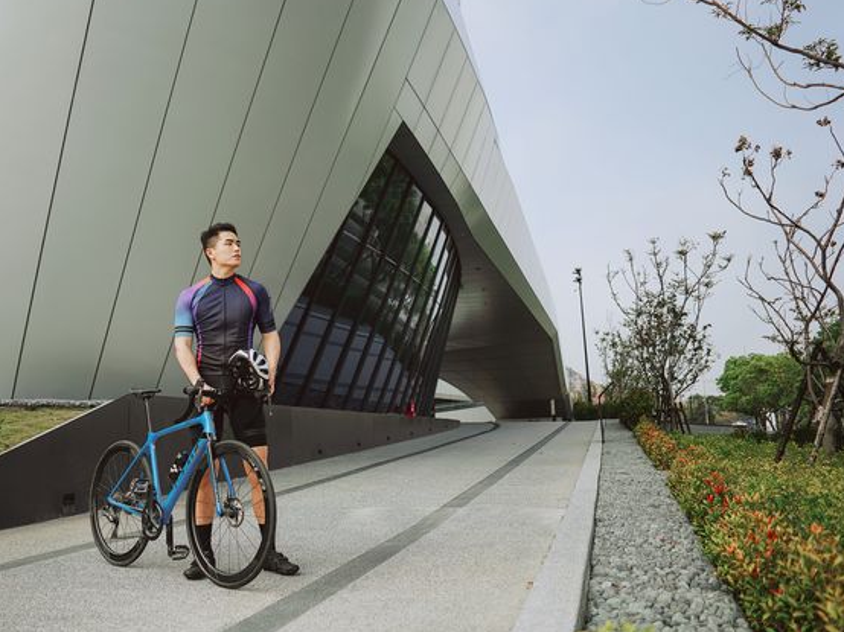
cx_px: 302
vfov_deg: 40.6
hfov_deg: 51.9
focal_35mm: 35
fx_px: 853
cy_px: 273
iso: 100
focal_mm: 28
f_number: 2
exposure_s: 1/2500
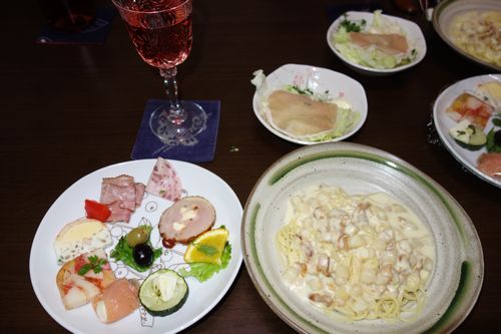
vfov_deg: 46.4
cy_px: 167
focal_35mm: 28
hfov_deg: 65.5
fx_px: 390
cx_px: 250
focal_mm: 10.4
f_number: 1.8
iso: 125
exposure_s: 1/30
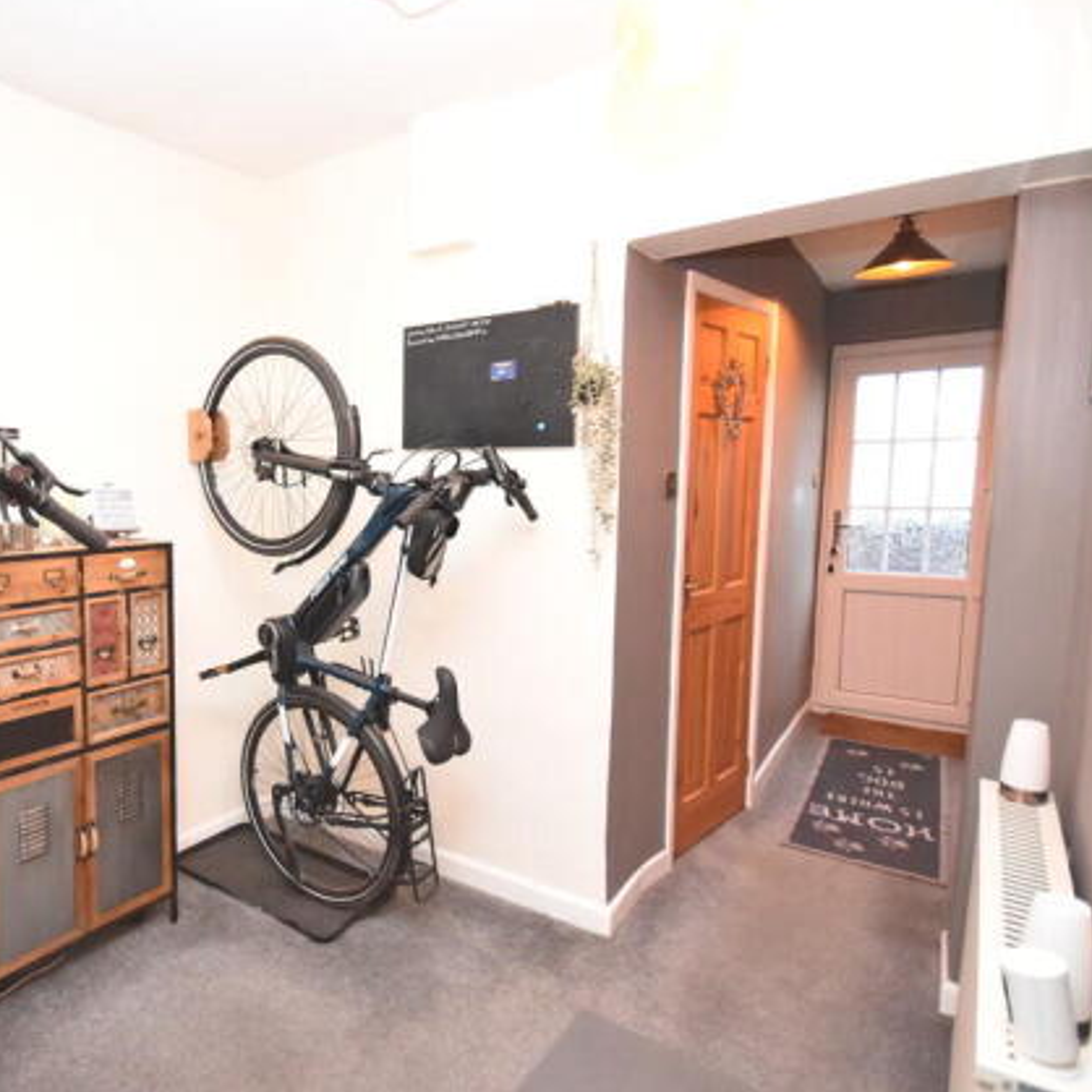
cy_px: 558
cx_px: 344
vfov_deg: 74.8
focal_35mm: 20
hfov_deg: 72.1
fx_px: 714
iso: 6400
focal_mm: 10
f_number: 4
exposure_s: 1/60
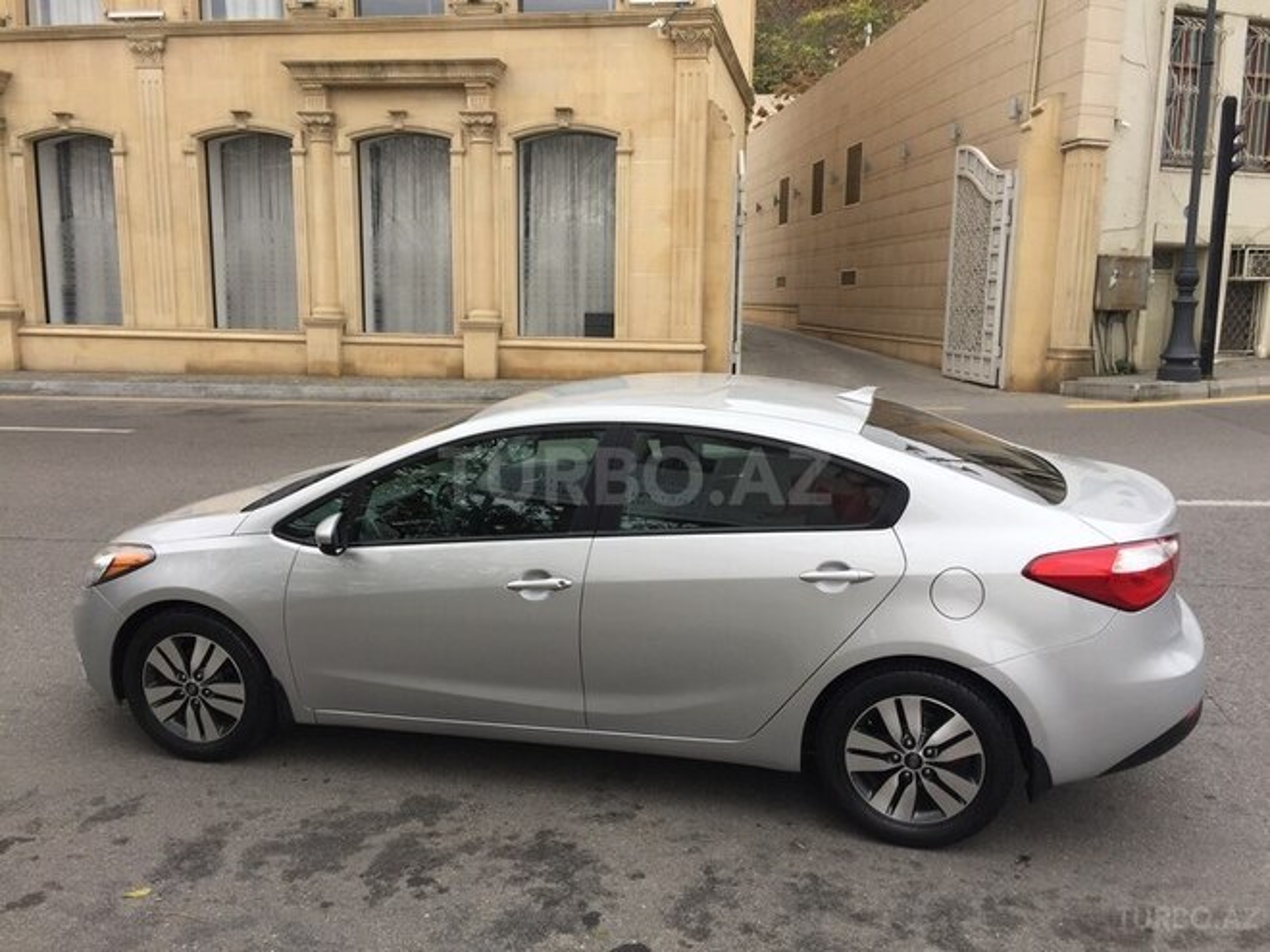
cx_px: 635
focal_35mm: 29
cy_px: 476
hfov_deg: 61.7
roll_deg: -2.1
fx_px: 1064
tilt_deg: -9.0
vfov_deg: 48.2
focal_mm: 4.15
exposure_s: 1/286
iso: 32
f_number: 2.2
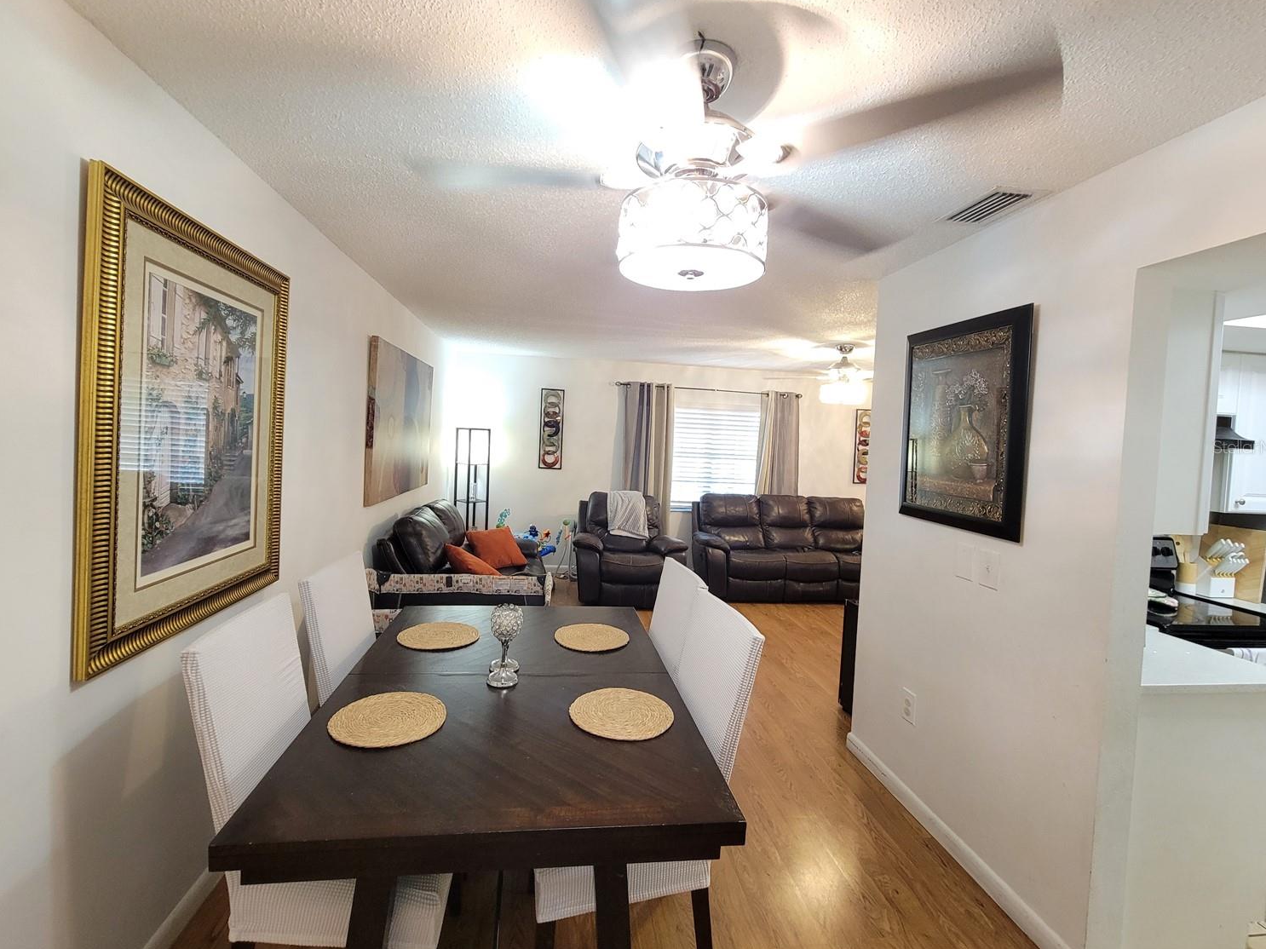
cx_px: 612
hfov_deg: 102.0
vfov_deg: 85.6
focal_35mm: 14
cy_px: 446
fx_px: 512
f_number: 2.2
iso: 320
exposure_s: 1/30
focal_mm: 2.2
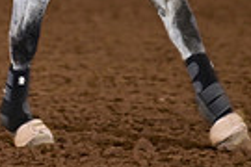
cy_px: -168
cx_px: -65
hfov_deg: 2.4
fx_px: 6003
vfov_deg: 1.6
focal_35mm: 861
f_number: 3.2
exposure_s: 1/200
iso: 1000
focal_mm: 200
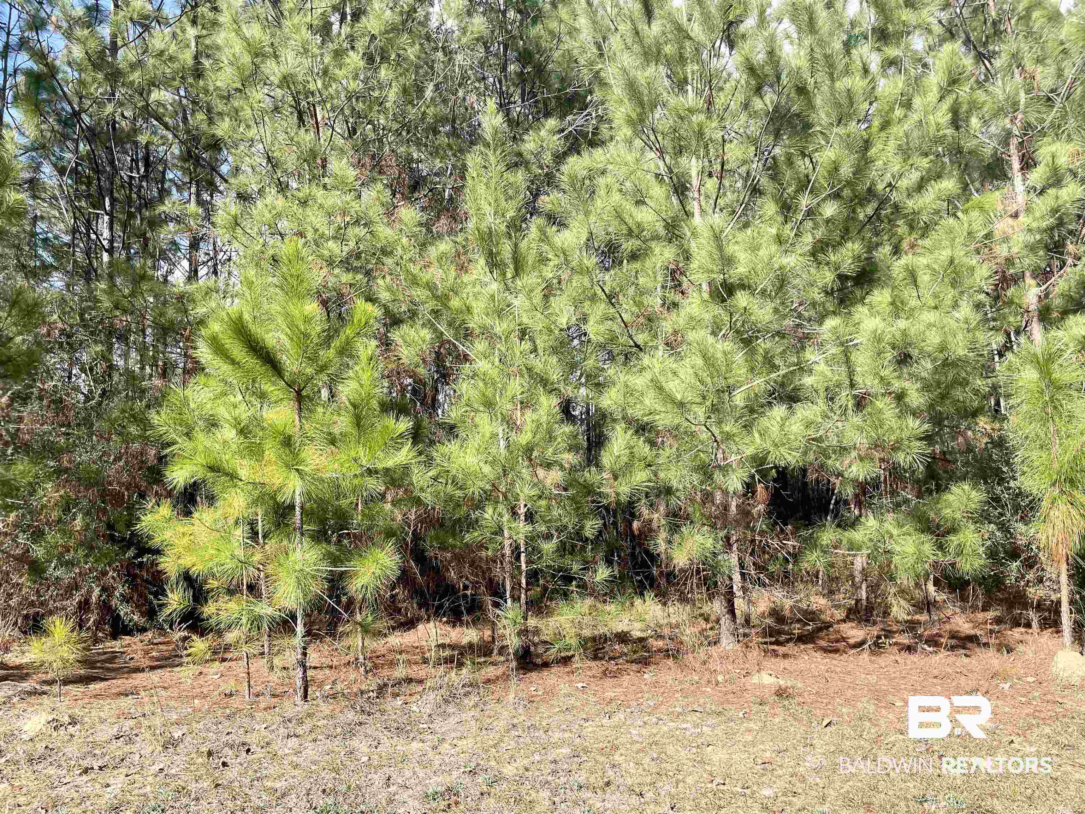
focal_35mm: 26
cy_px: 407
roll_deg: +0.4
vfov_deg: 53.1
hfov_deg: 67.3
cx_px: 542
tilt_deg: +6.4
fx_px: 815
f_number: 1.6
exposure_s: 1/1247
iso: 32
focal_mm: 4.2
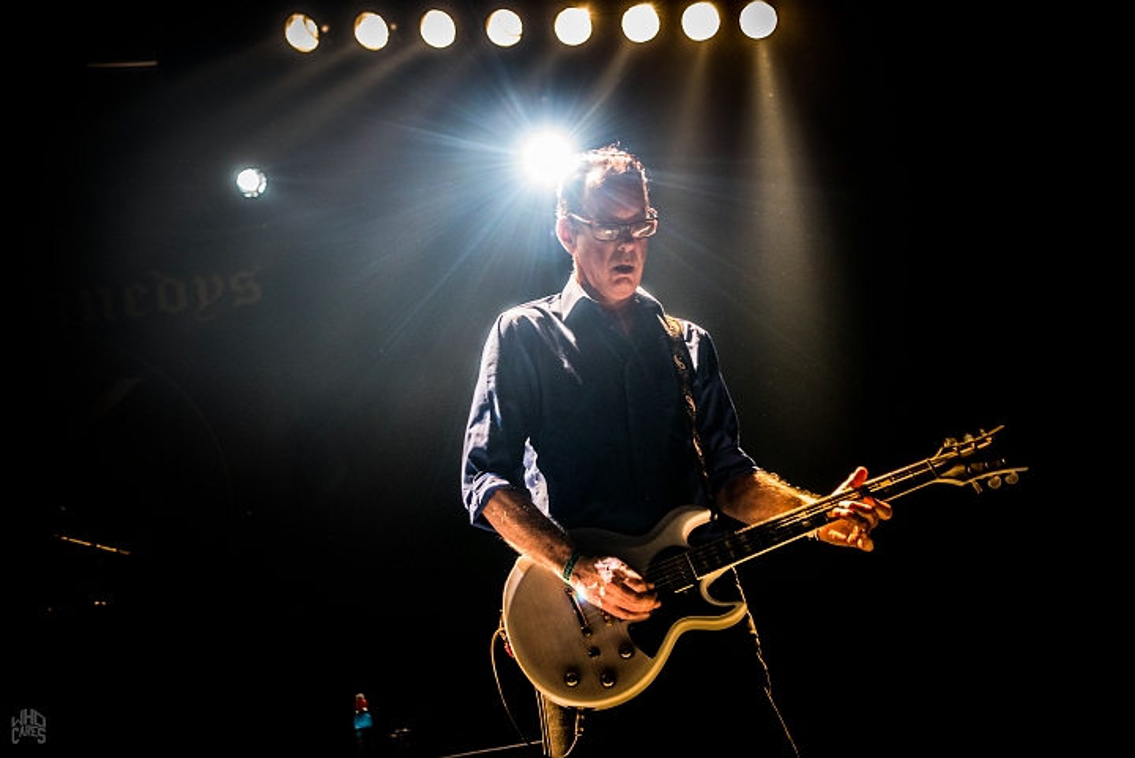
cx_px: 568
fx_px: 1325
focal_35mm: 42
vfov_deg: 31.9
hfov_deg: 46.4
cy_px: 379
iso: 1250
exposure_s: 1/80
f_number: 2.8
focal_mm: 42
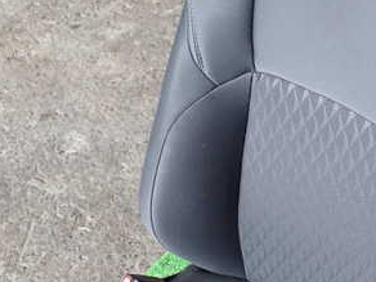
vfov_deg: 18.9
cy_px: 112
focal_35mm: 78
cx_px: 341
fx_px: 847
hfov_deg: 24.3
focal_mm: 6.83
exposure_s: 1/125
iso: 200
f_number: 2.7
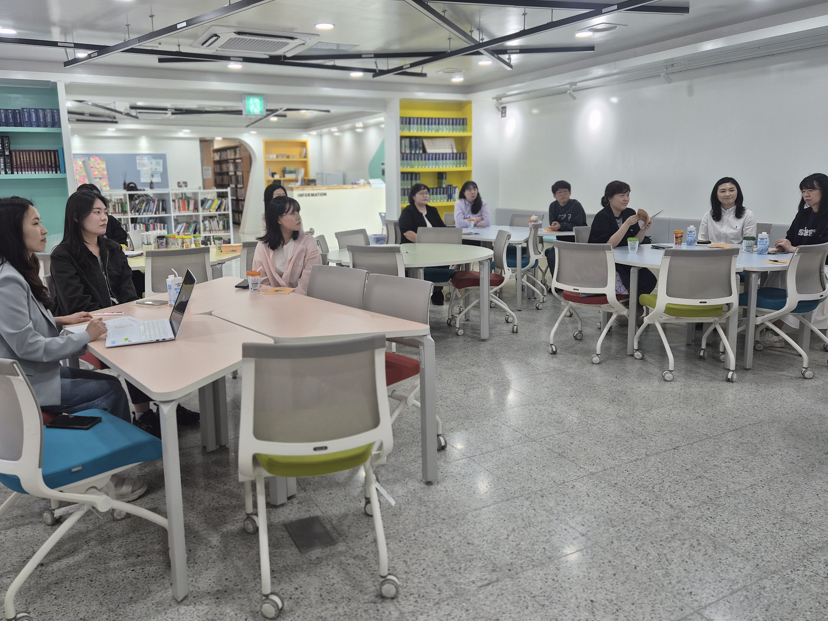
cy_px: 279
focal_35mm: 26
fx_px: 622
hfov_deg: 67.2
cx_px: 387
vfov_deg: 53.0
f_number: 1.8
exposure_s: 1/120
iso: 100
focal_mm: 5.4
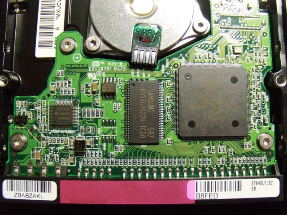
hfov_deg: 51.4
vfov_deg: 39.7
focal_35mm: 36
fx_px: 298
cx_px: 144
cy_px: 108
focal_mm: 6.4
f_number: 3.6
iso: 400
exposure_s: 1/60
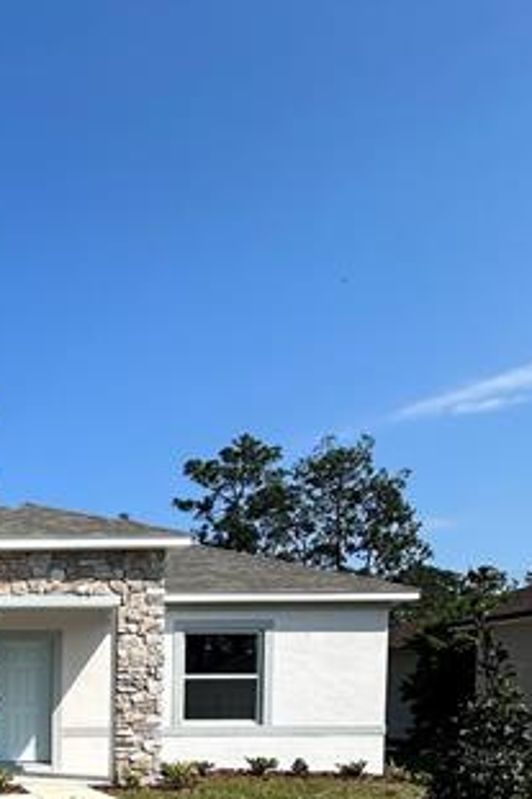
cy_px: 755
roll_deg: +0.4
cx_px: -159
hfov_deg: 29.6
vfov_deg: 46.5
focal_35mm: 36
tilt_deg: -2.1
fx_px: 799
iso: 50
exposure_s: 1/2681
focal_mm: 2.22
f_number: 2.2
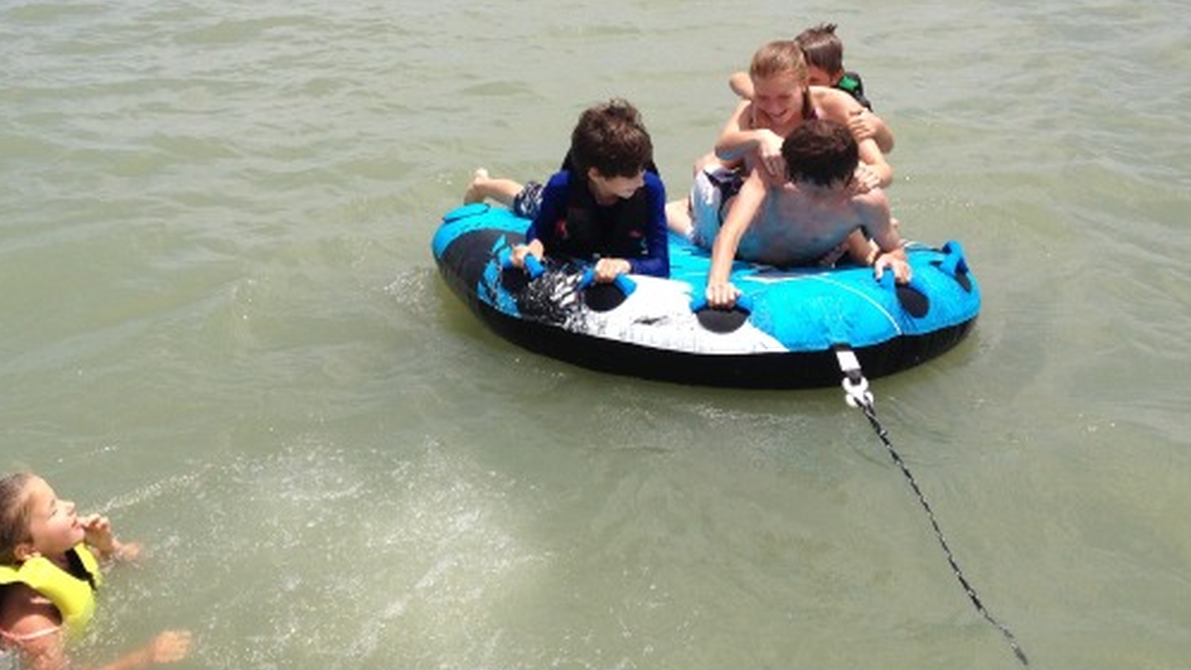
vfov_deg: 24.3
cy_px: 203
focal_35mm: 49
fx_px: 1547
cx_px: 521
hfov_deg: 42.0
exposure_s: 1/2304
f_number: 2.4
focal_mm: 4.28
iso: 50
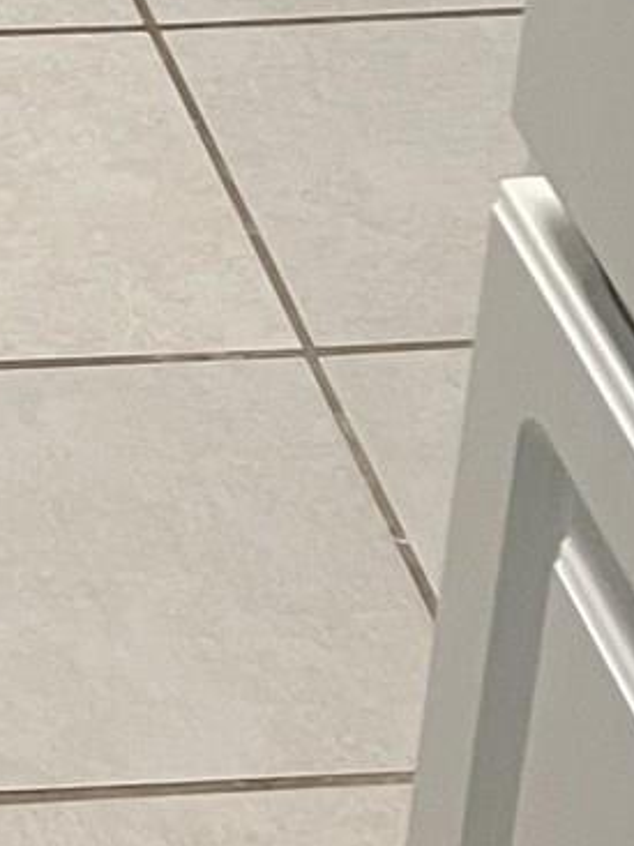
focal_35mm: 157
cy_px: -664
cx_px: -738
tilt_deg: -24.8
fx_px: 3836
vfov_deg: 11.7
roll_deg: +1.3
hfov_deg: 8.8
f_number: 1.6
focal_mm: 5.1
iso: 200
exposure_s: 1/60
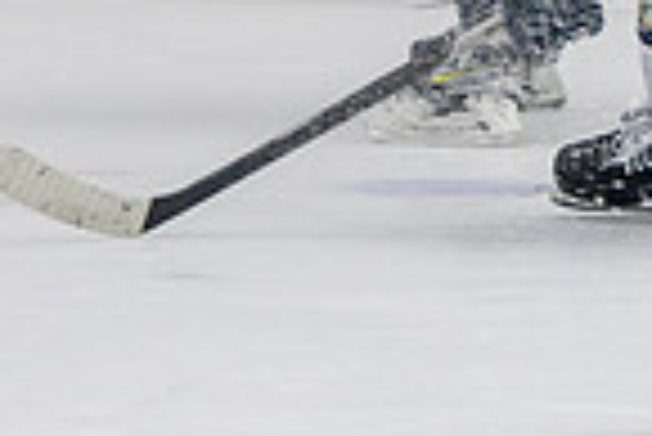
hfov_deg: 2.7
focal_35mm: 763
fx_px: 13832
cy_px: -310
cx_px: 728
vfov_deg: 1.8
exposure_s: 1/640
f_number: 3.2
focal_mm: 112
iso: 2000
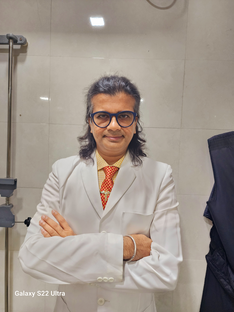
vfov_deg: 73.9
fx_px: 207
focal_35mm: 23
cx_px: 117
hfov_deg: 58.9
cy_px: 156
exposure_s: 1/100
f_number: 1.8
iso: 640
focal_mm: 6.4
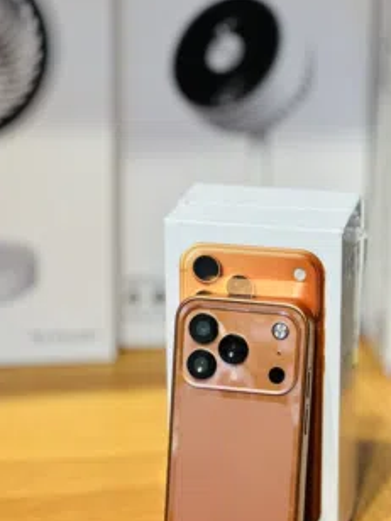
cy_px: 267
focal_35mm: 100
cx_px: 247
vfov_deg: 19.6
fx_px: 1506
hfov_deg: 14.8
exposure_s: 1/100
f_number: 2.8
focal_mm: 9
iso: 50
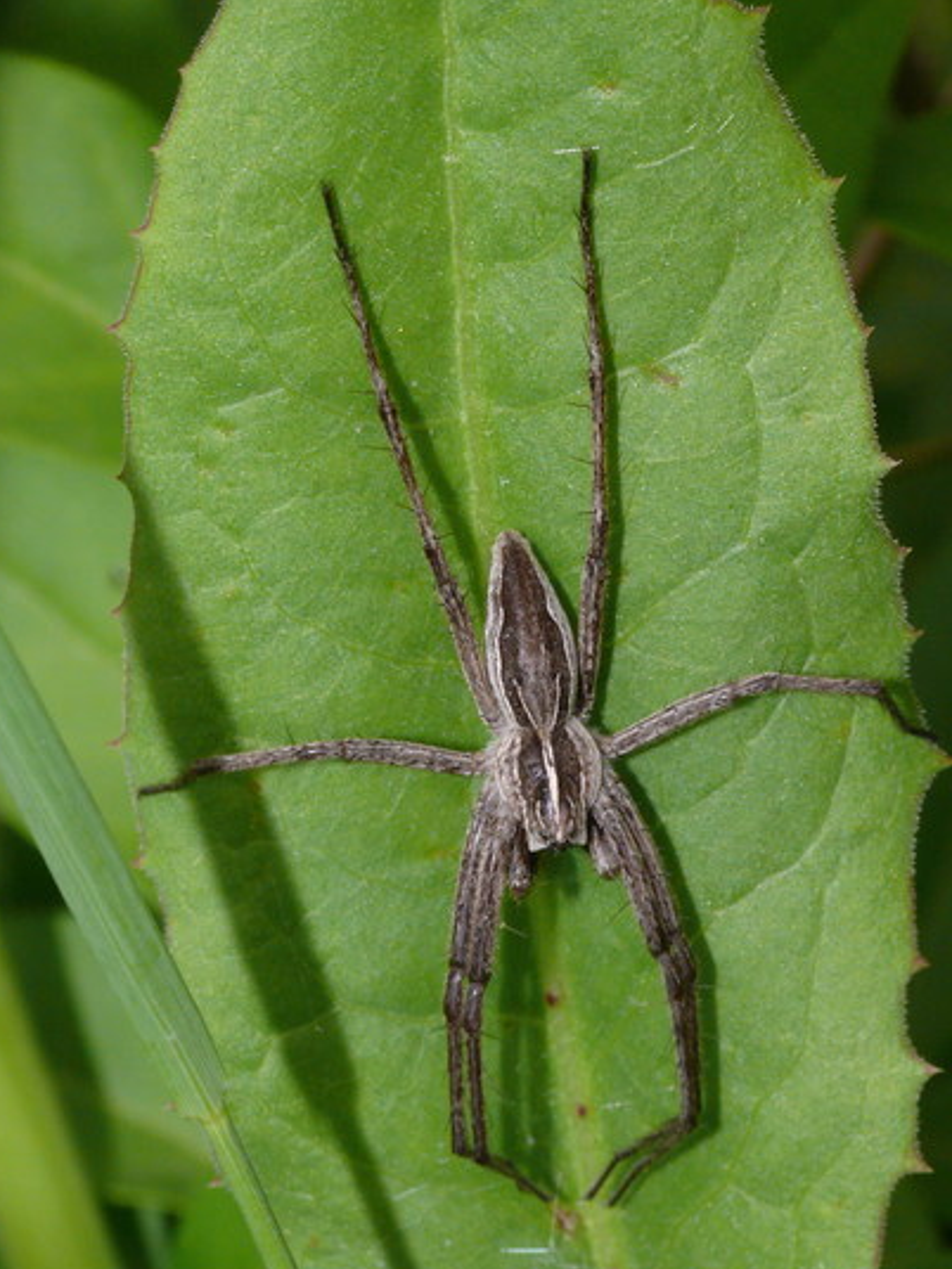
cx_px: 538
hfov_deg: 8.6
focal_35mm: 172
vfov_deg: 11.5
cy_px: 717
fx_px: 6307
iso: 200
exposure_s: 1/200
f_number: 11
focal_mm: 30.5
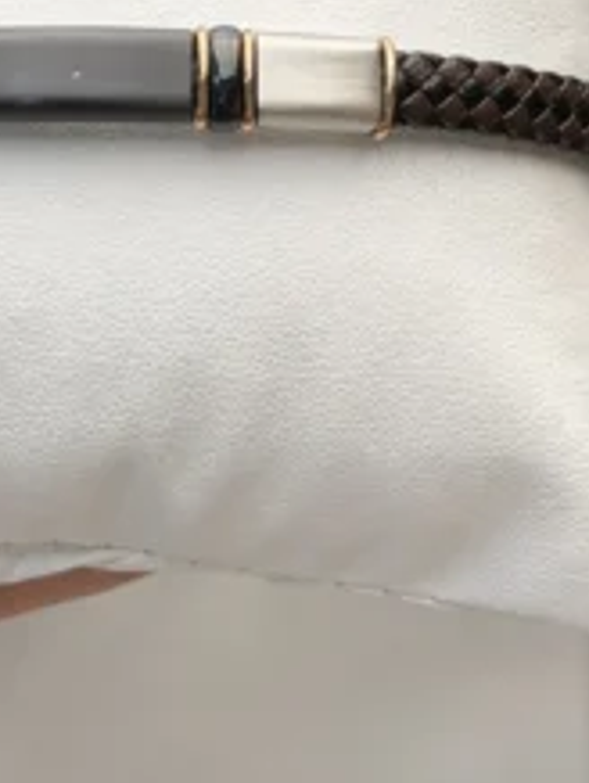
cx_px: 151
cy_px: 108
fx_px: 1993
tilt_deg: -73.6
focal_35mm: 88
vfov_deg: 21.8
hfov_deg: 16.7
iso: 64
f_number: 1.78
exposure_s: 1/652
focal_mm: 6.76
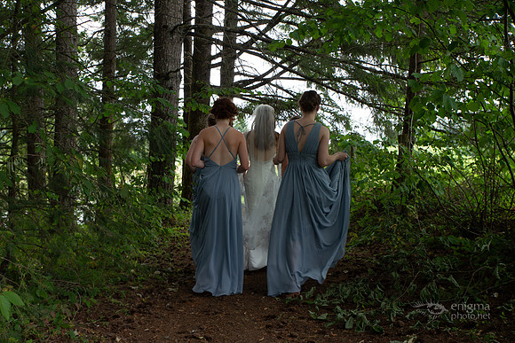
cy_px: 172
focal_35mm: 38
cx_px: 258
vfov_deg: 35.1
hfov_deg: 50.7
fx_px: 544
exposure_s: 1/100
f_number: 9
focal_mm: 38
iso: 400
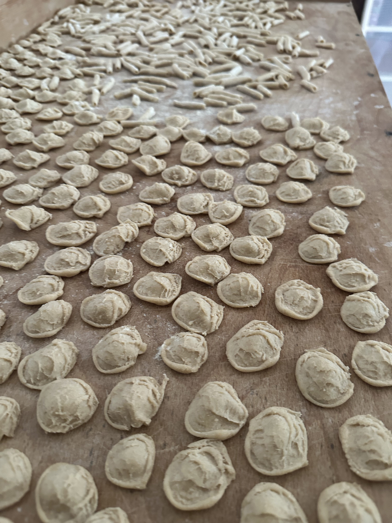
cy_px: 262
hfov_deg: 56.8
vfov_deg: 71.6
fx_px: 362
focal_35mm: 24
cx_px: 196
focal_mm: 6.86
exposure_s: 1/60
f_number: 1.78
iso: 500
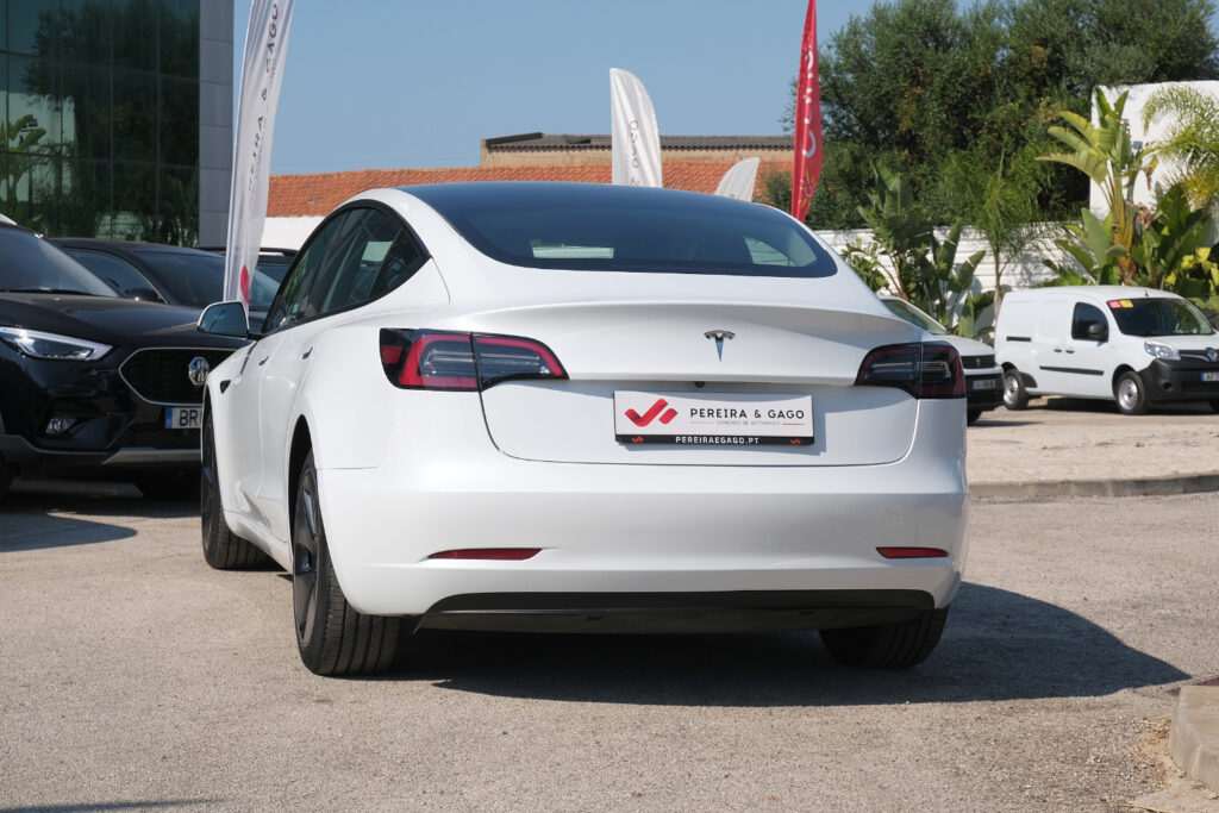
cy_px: 406
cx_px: 610
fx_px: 2303
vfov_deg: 20.0
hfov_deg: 29.7
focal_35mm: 68
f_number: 9
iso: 160
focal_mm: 45
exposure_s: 1/500
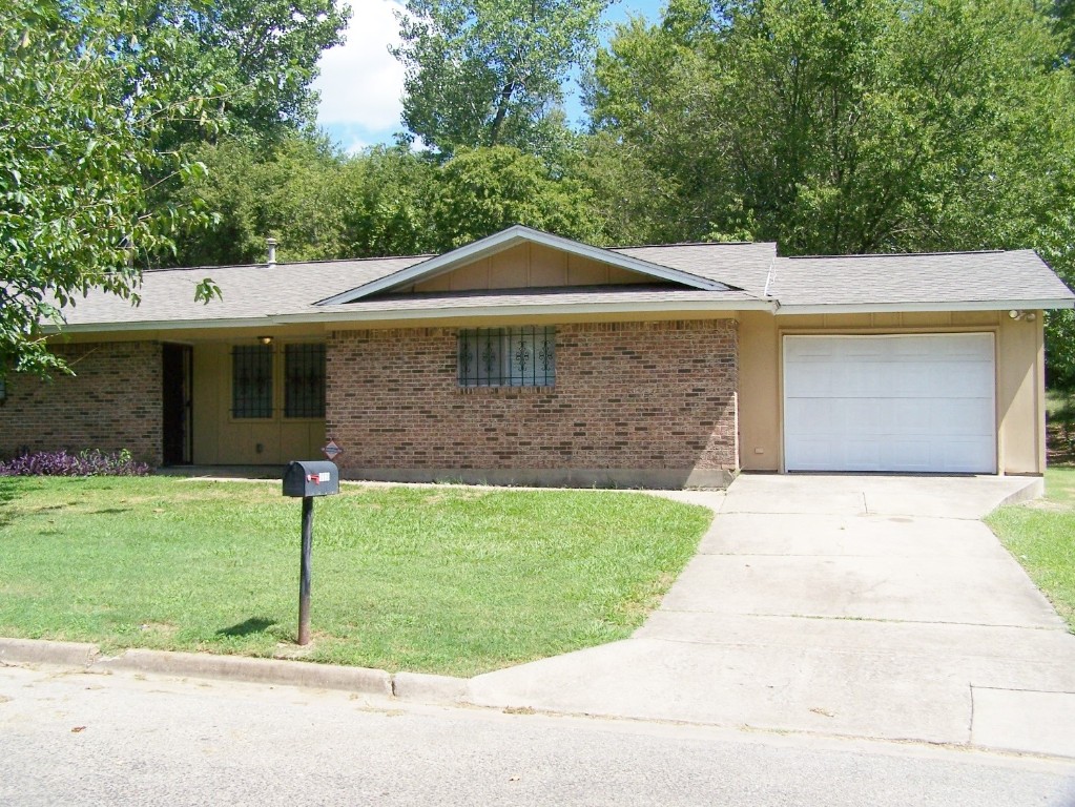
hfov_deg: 49.0
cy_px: 404
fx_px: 1181
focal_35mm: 38
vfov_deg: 37.7
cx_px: 538
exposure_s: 1/640
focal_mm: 6.3
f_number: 4
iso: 80
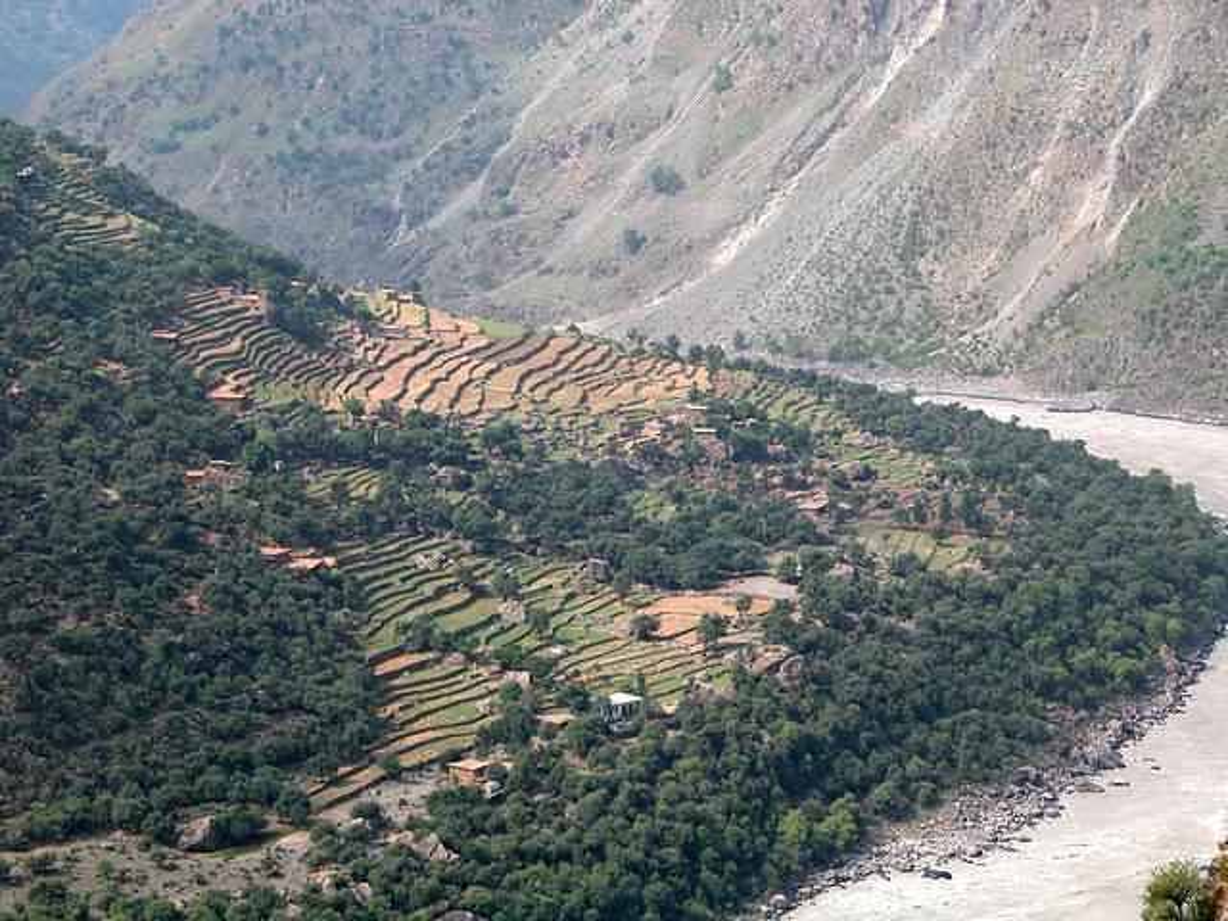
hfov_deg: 18.4
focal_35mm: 107
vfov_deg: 13.8
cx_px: 614
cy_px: 460
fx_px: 3796
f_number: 5.2
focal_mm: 27.3
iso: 100
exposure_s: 1/321
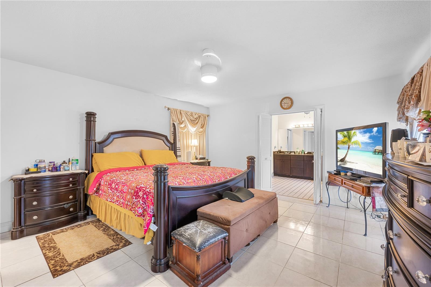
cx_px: 216
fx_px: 180
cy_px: 144
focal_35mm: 15
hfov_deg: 100.4
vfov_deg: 77.3
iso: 500
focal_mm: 15
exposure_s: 1/2
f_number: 8
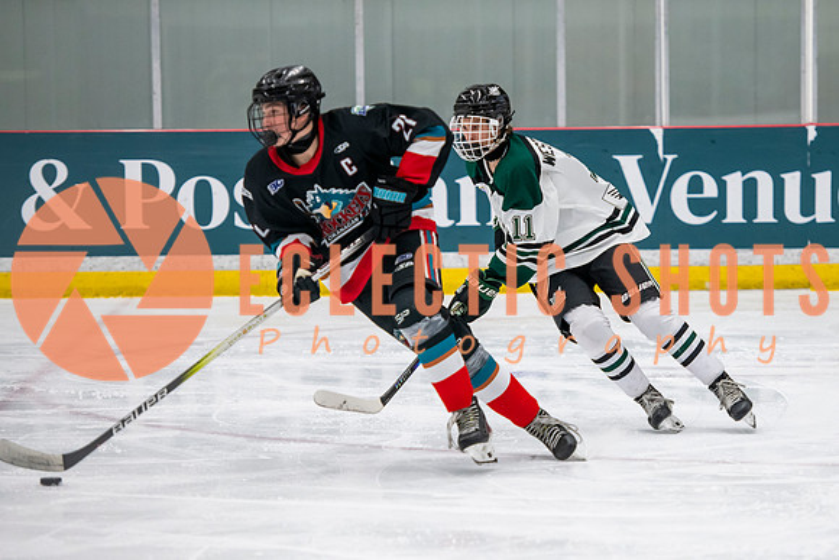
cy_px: 288
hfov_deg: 11.3
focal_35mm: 181
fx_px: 4225
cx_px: 532
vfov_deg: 7.6
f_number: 3.2
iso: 2000
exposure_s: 1/640
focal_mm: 140
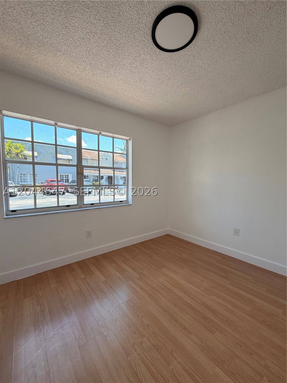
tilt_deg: -5.0
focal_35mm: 14
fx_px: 155
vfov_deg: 102.1
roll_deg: +1.2
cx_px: 144
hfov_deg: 85.7
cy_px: 192
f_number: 2.2
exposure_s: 1/122
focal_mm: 2.22
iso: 40
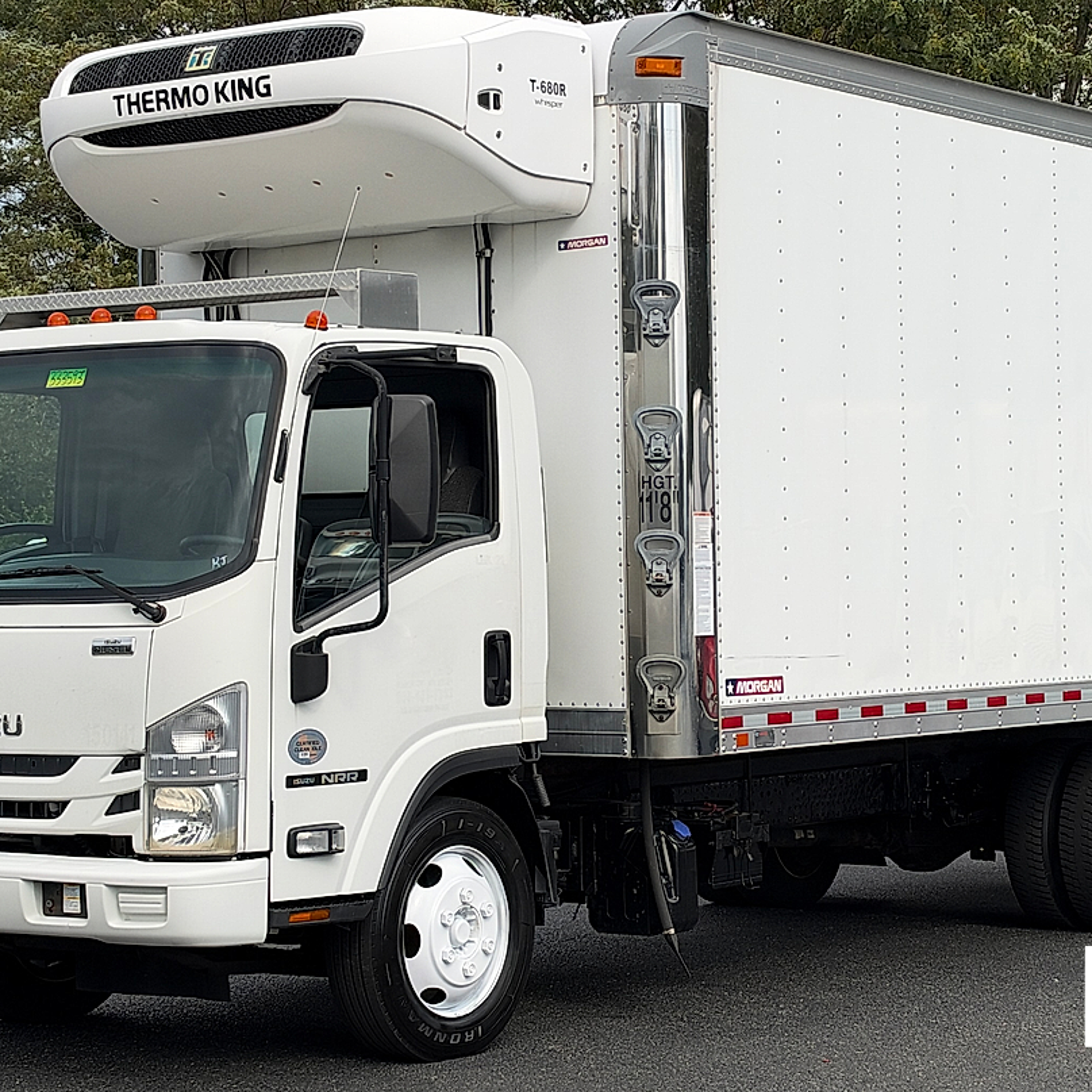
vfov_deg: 20.6
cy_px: 484
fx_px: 2998
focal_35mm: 84
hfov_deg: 20.6
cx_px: 572
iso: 64
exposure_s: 1/4975
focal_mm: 6.93
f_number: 1.8
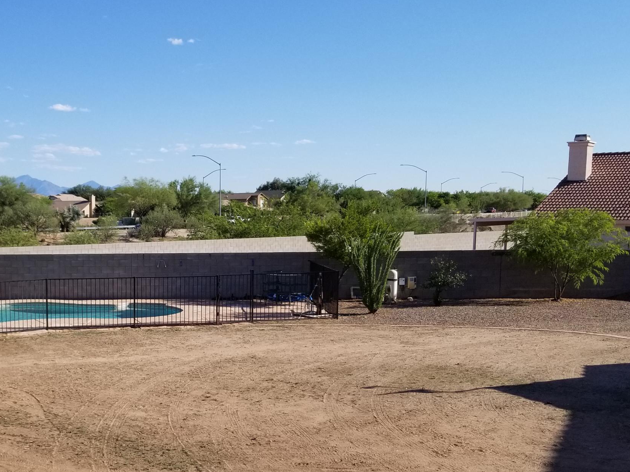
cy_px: 327
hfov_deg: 39.1
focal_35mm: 47
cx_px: 142
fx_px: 855
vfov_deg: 30.6
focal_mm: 4.3
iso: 50
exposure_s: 1/2648
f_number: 1.7
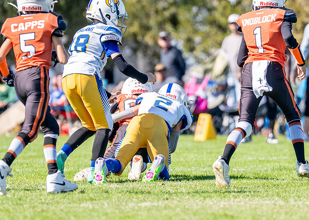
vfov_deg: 2.8
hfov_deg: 3.9
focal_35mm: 521
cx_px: 170
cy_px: 74
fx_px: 4571
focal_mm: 200
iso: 200
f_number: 2.8
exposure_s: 1/3200
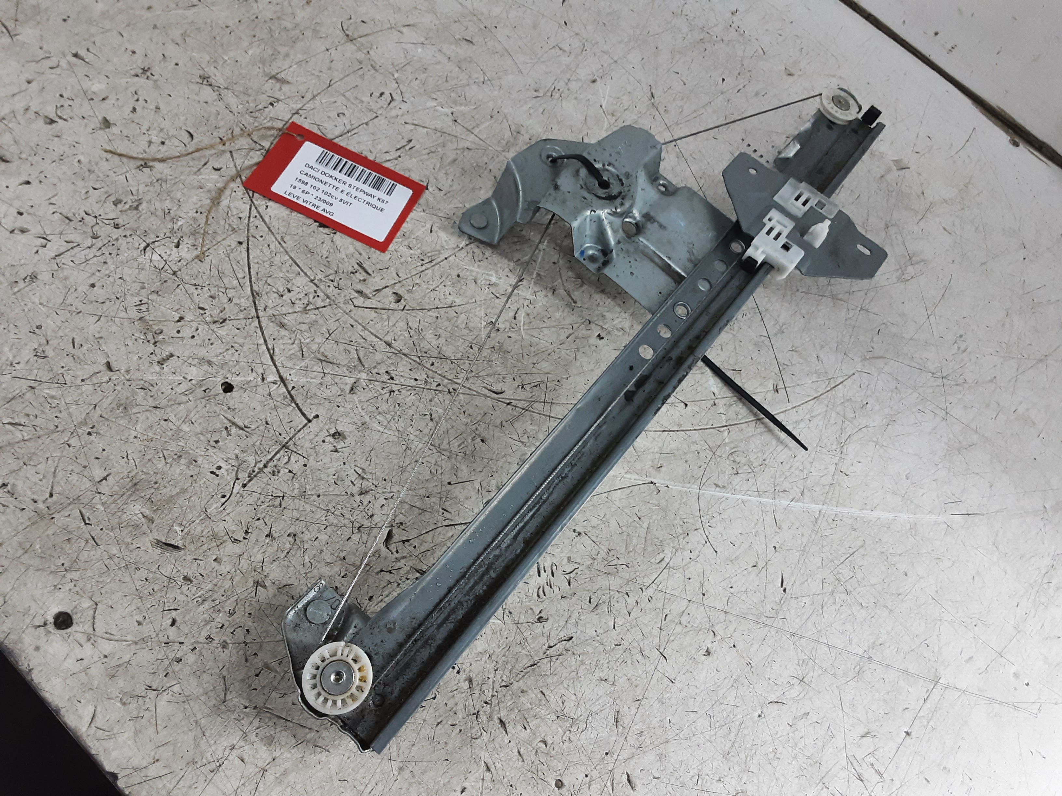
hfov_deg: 65.3
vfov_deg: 51.4
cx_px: 531
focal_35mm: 27
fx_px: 828
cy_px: 398
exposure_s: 1/50
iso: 100
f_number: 1.9
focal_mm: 2.91
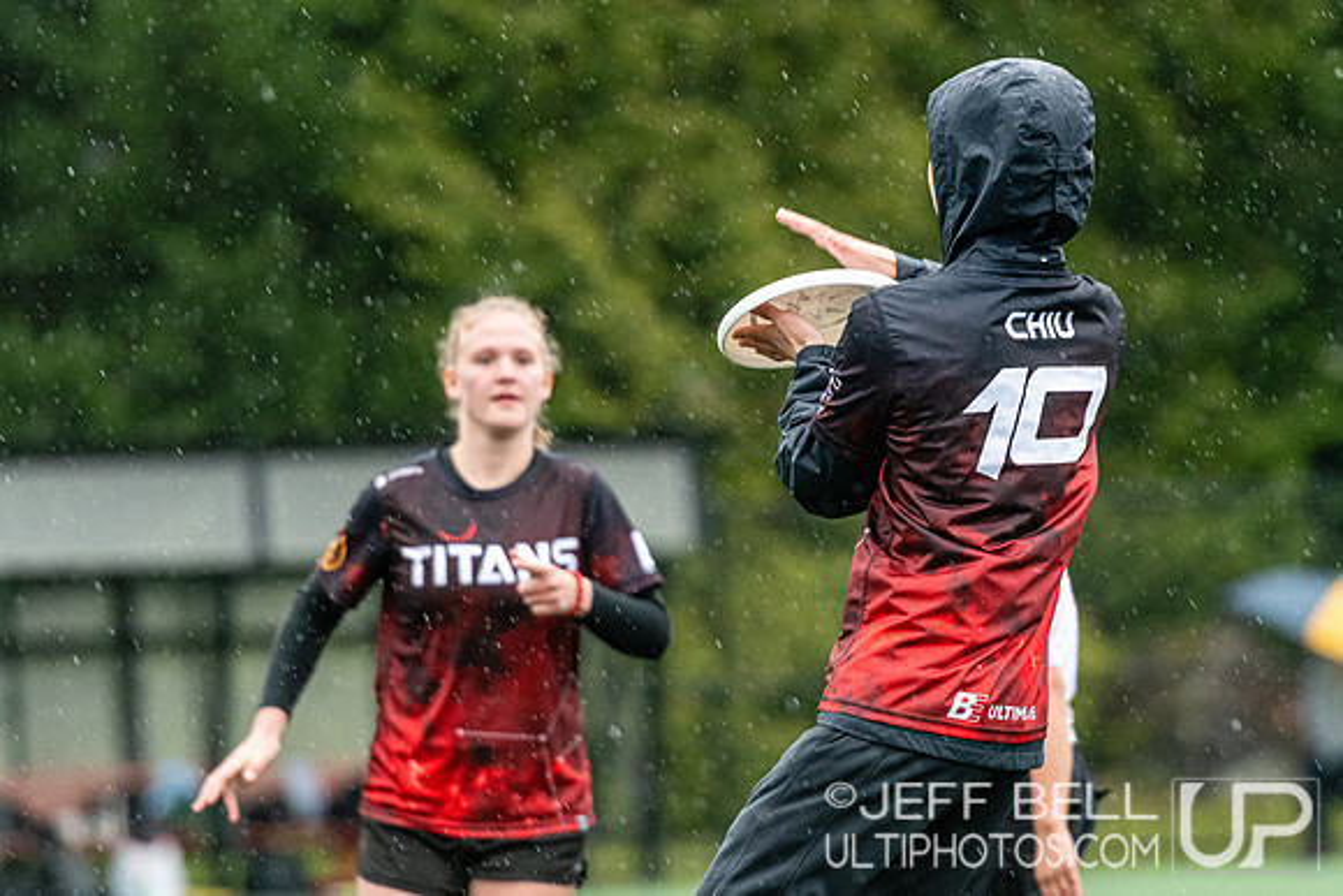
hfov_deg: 5.6
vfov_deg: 3.8
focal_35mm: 367
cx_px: 814
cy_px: 472
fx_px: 13680
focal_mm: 200
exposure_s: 1/1000
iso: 2000
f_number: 3.2
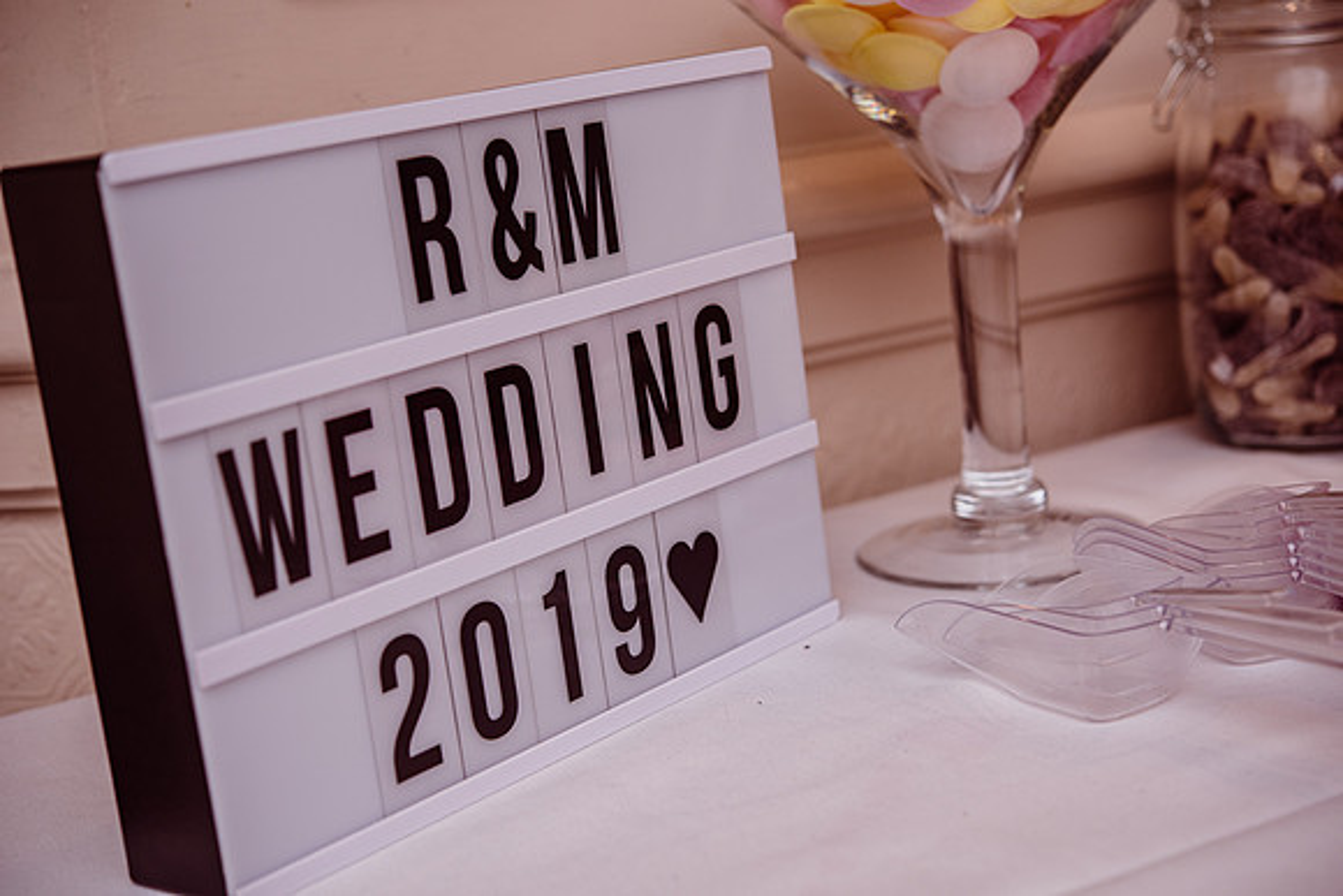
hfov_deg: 33.4
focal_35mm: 60
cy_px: 448
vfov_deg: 22.6
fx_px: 2239
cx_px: 672
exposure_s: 1/80
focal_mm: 60
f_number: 4.5
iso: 200
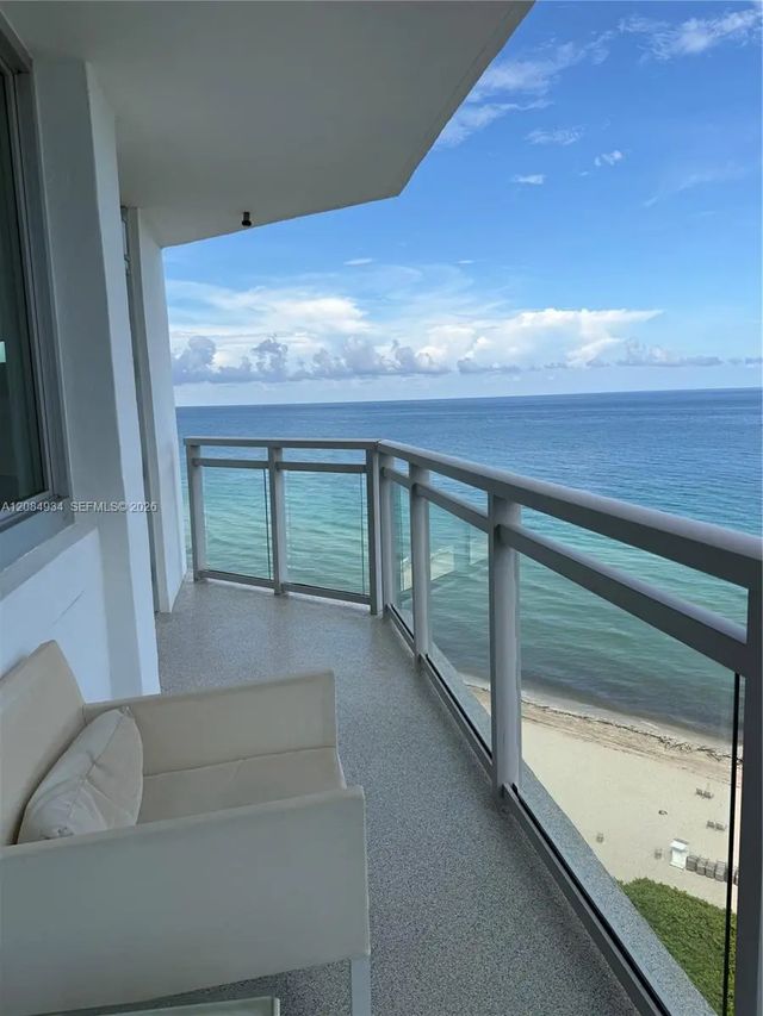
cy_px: 508
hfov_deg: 56.8
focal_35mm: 24
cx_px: 382
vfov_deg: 71.6
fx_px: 705
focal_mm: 6.76
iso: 80
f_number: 1.78
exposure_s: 1/4167
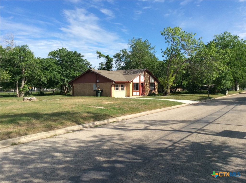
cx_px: 123
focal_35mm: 32
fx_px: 227
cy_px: 92
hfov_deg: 56.9
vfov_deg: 44.0
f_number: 2.4
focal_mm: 3.3
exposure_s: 1/1330
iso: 32
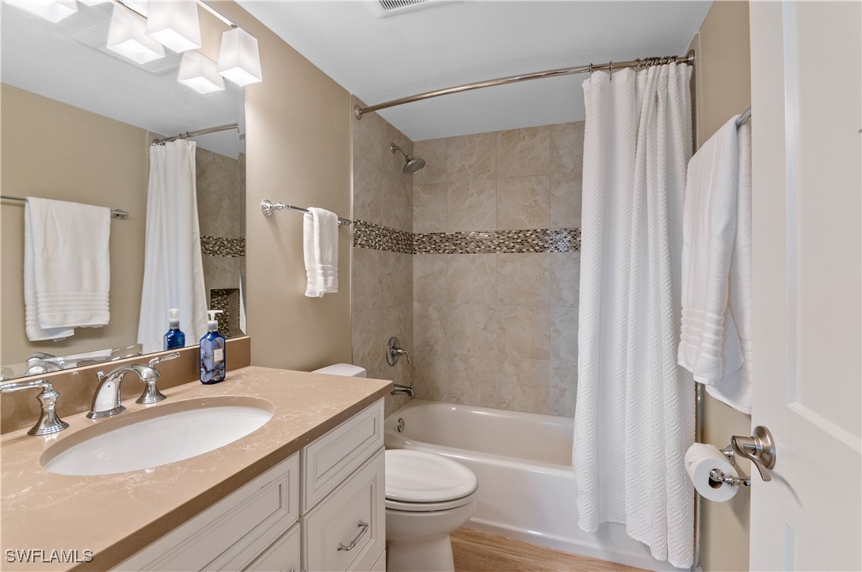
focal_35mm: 16
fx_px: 394
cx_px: 431
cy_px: 286
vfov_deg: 71.9
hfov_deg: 95.1
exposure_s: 1/8
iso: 200
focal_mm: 11
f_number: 8
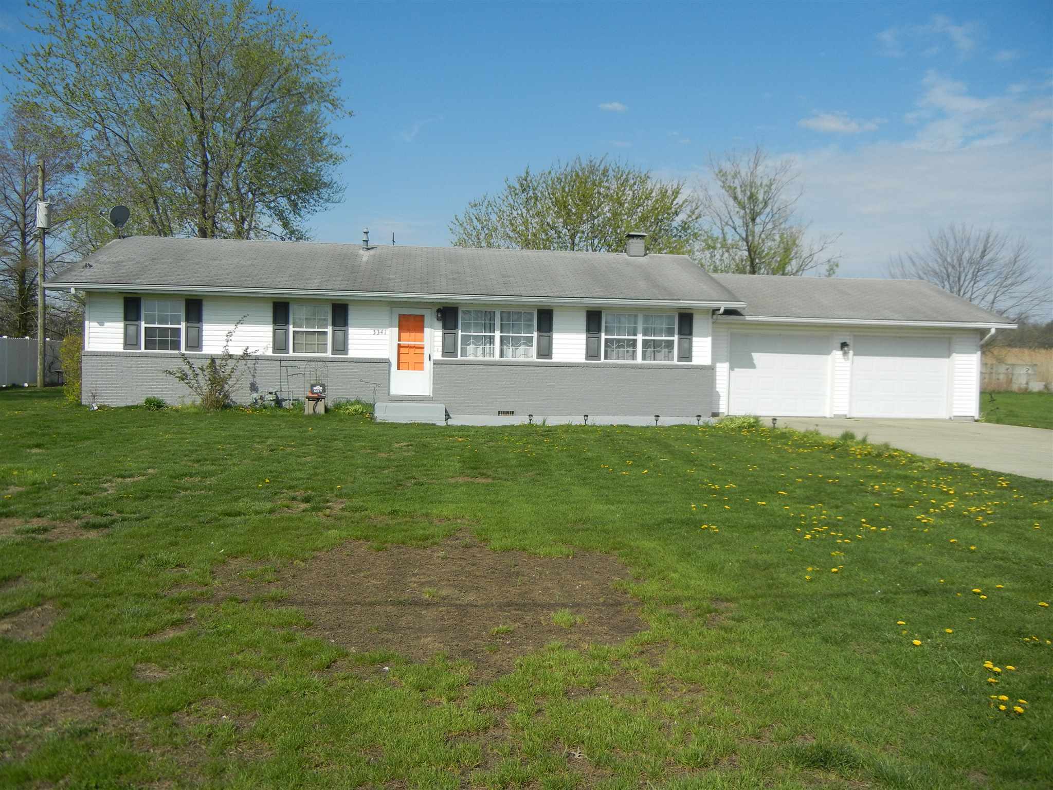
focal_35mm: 30
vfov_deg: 46.8
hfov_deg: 60.0
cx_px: 526
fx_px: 913
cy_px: 395
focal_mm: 5.4
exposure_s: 1/660
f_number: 7
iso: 160
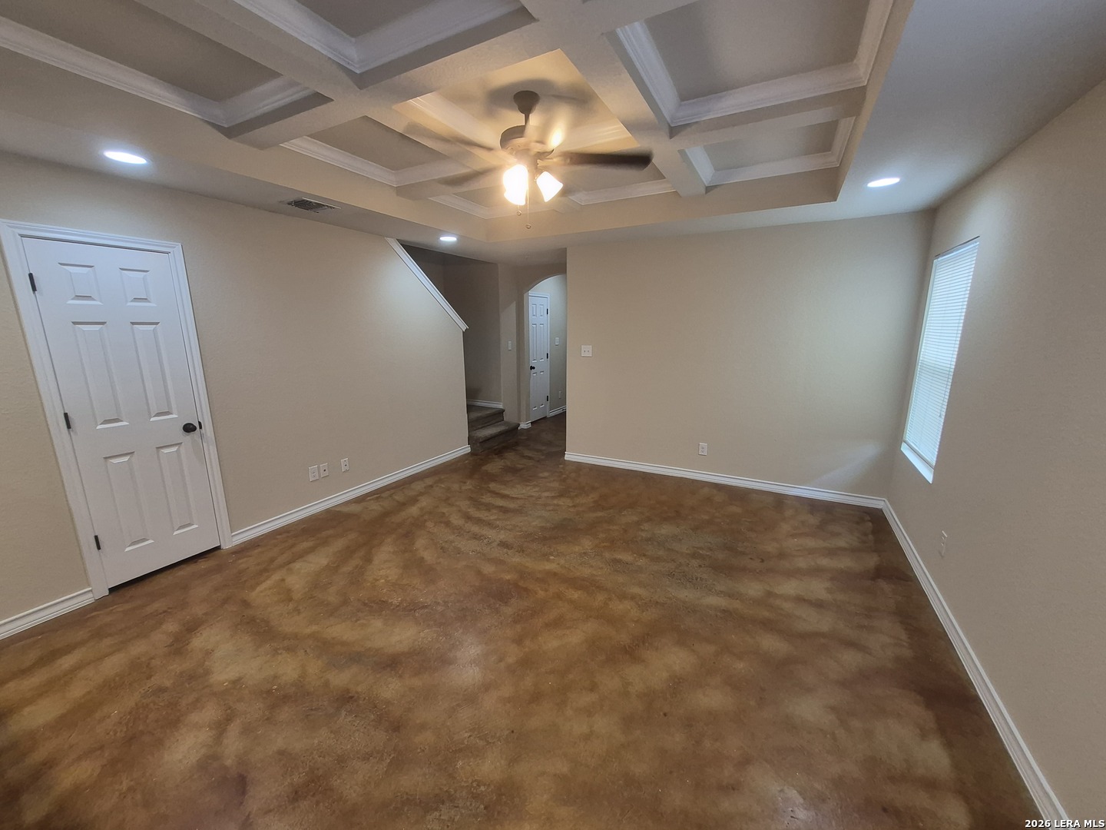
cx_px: 553
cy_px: 415
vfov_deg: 89.9
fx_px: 415
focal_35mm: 13
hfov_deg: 106.2
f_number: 2.2
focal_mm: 1.74
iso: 200
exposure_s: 1/60
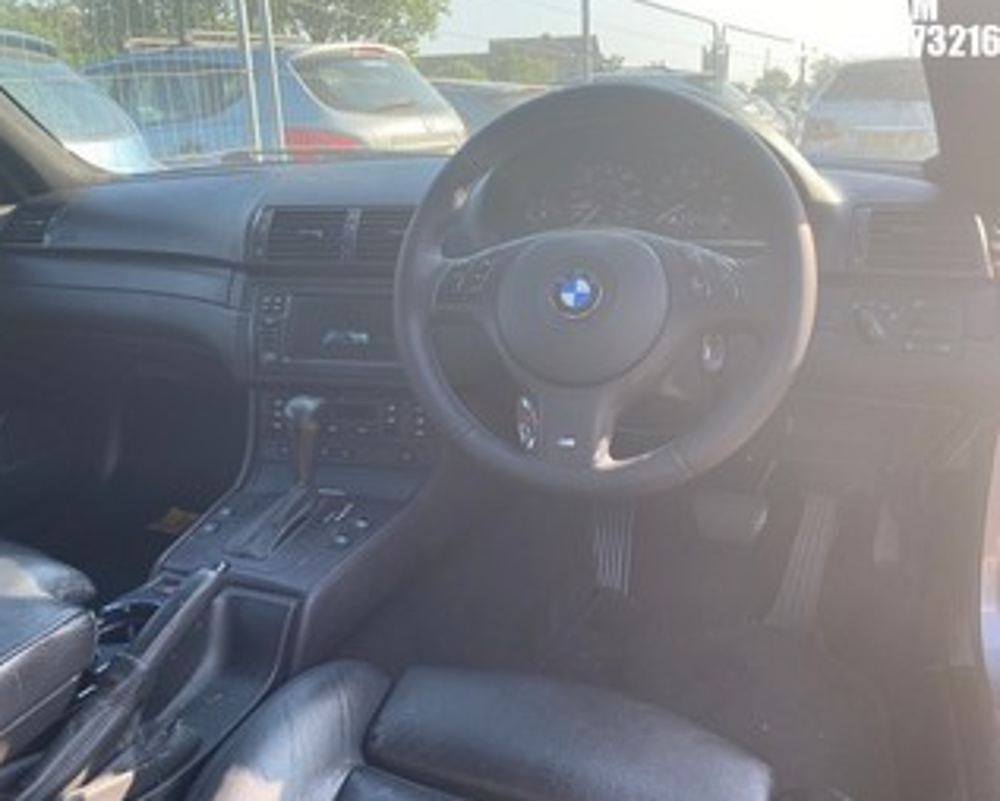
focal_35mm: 28
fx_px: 829
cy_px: 394
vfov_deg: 51.6
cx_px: 467
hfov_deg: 62.1
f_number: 1.8
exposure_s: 1/241
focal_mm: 4.25
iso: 32
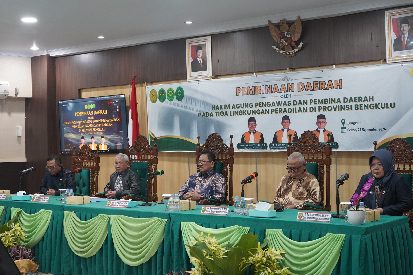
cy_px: 138
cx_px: 206
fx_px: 642
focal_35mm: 56
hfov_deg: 35.6
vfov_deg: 24.2
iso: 6400
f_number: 5
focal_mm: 56
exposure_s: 1/160
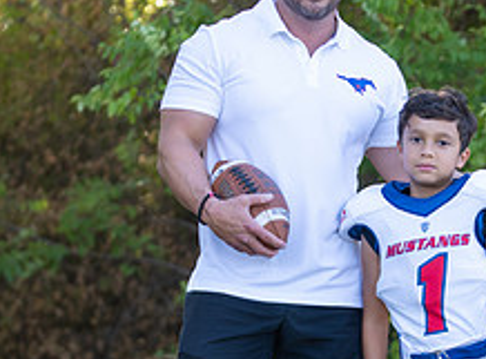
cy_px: 285
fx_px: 3142
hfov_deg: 8.8
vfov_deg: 6.5
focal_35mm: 225
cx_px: 355
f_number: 2.8
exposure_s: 1/320
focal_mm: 70
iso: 200
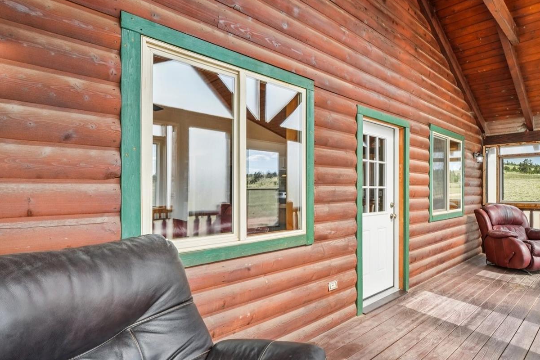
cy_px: 184
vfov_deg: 61.9
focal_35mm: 20
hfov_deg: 82.4
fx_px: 300
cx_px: 338
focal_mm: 10
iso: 800
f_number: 8
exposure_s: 1/80
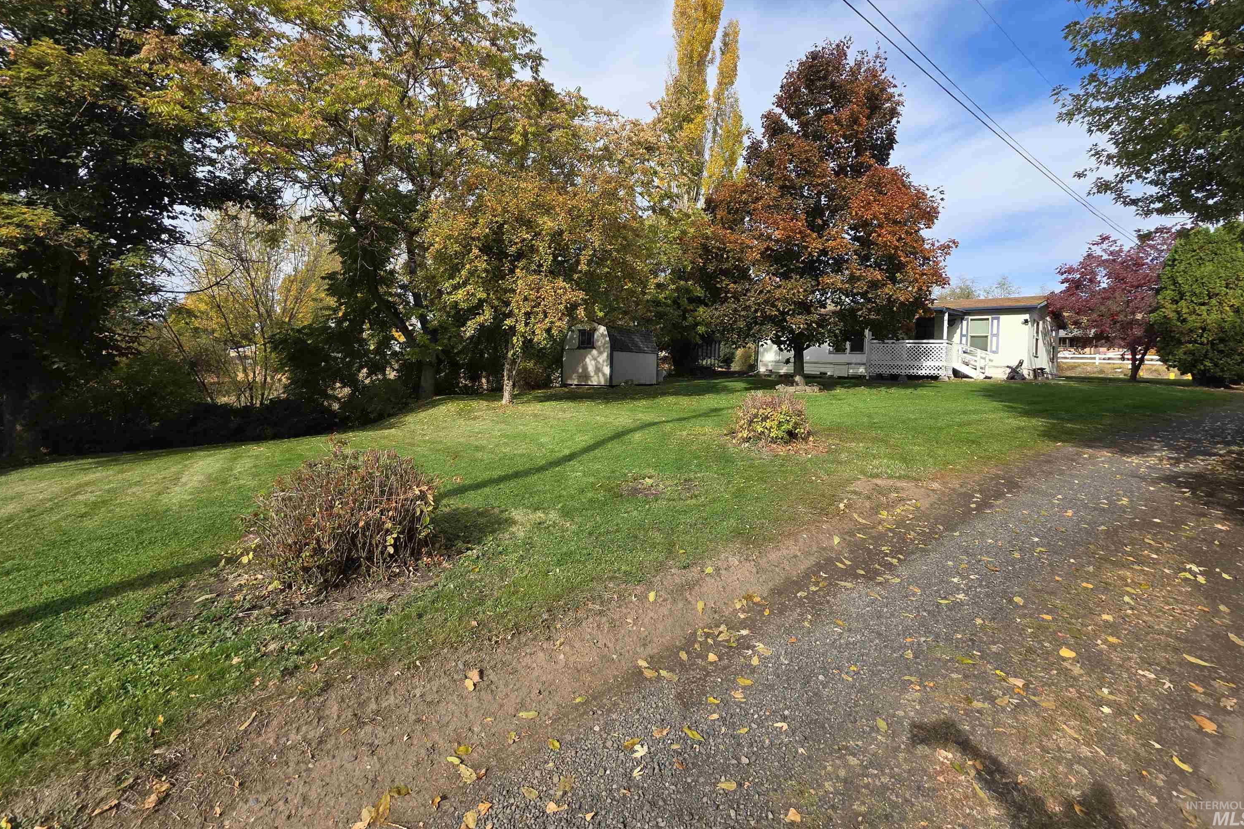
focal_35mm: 14
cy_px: 366
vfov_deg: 80.9
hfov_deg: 104.2
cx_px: 639
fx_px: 484
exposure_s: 1/1314
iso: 40
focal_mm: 2.2
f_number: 1.9
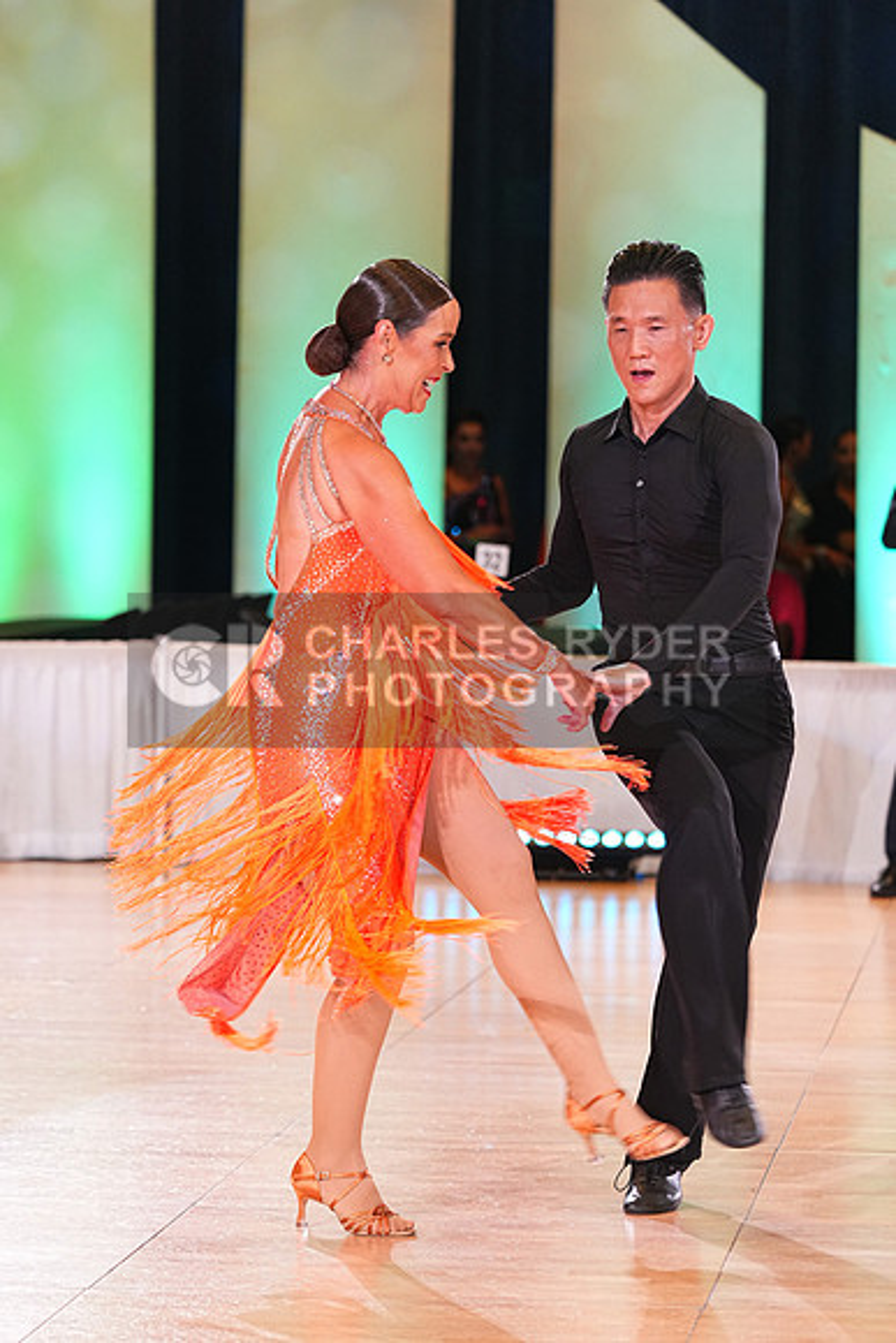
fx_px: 4887
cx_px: 448
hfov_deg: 10.5
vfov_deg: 15.6
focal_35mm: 131
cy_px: 672
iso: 2000
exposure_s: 1/200
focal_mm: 131
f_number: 4
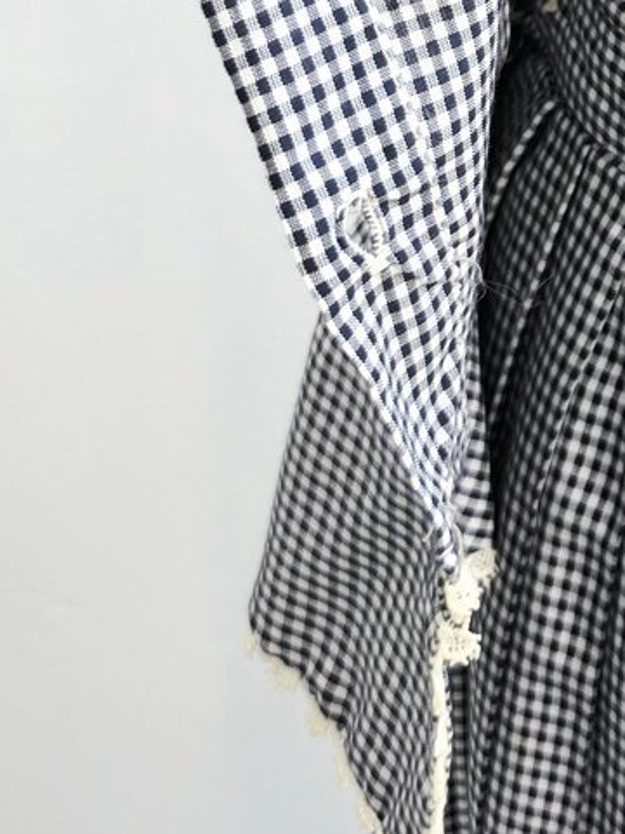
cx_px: 1066
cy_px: -226
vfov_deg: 19.7
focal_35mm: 92
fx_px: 2215
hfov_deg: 14.4
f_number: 1.7
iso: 64
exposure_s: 1/120
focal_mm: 6.3
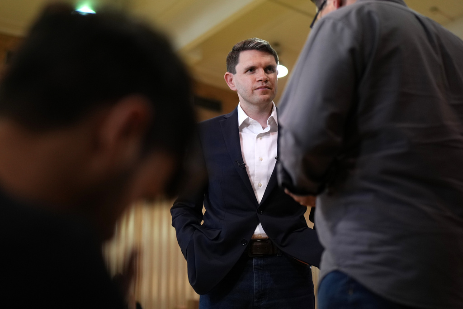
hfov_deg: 38.2
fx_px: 669
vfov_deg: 26.0
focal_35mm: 52
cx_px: 232
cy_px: 154
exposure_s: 1/500
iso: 1250
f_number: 1.4
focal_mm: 35
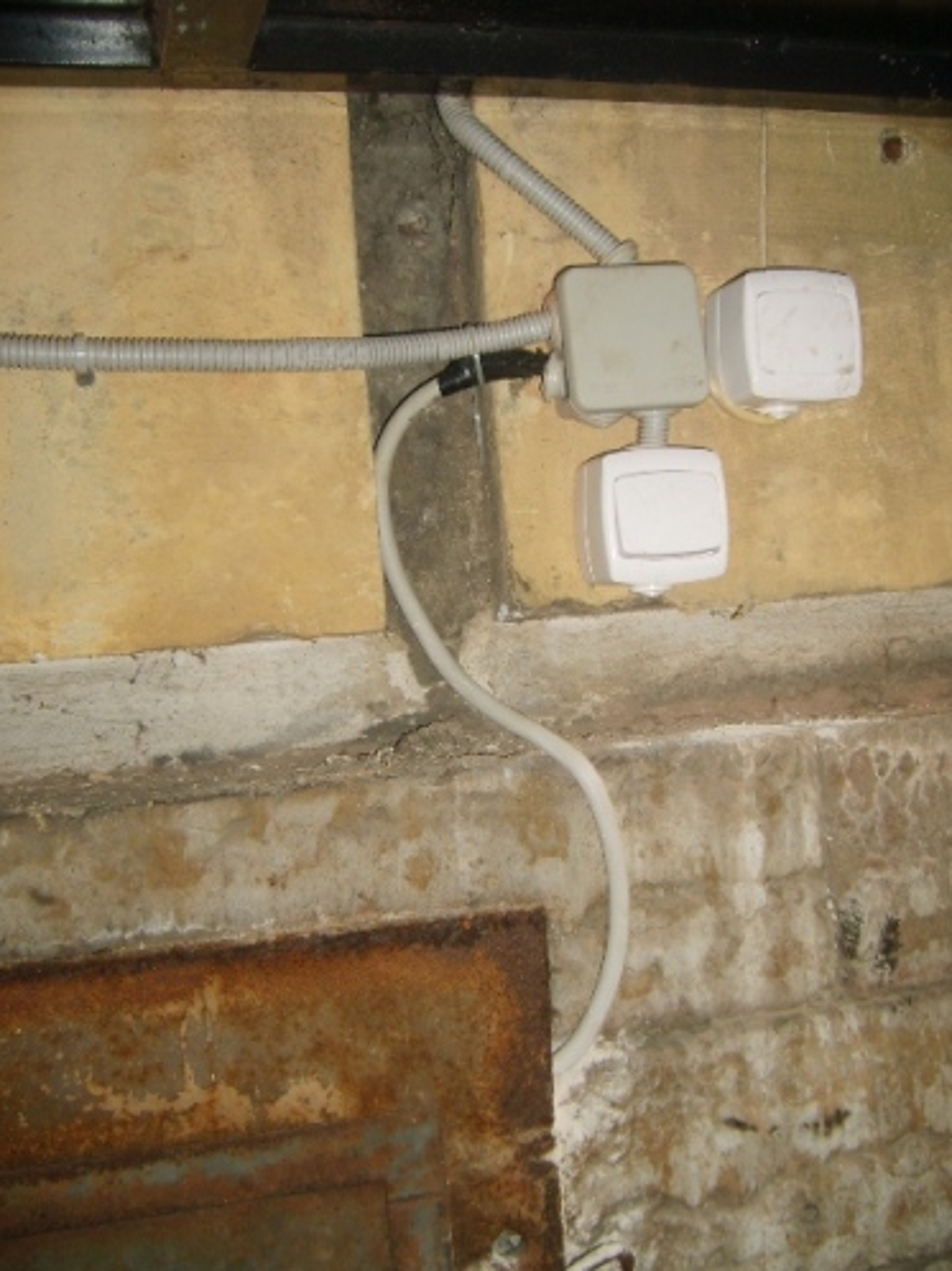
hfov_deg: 39.6
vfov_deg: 51.4
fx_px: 1321
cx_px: 480
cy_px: 633
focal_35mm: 36
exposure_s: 1/45
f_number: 2.8
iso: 100
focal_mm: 5.8
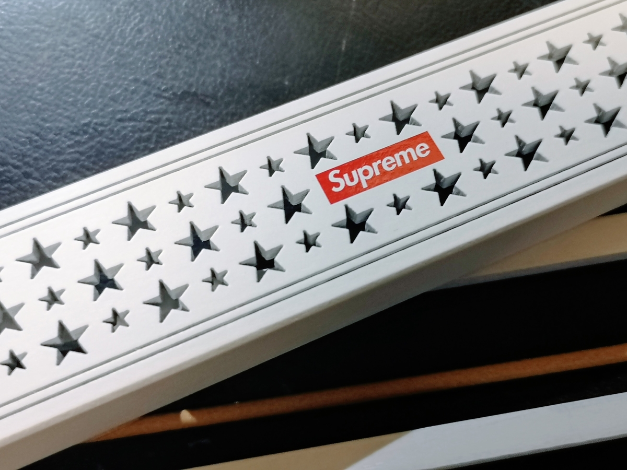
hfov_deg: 47.9
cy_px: 235
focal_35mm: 39
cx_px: 314
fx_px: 706
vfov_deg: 36.8
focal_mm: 3.95
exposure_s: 1/50
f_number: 1.8
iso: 160
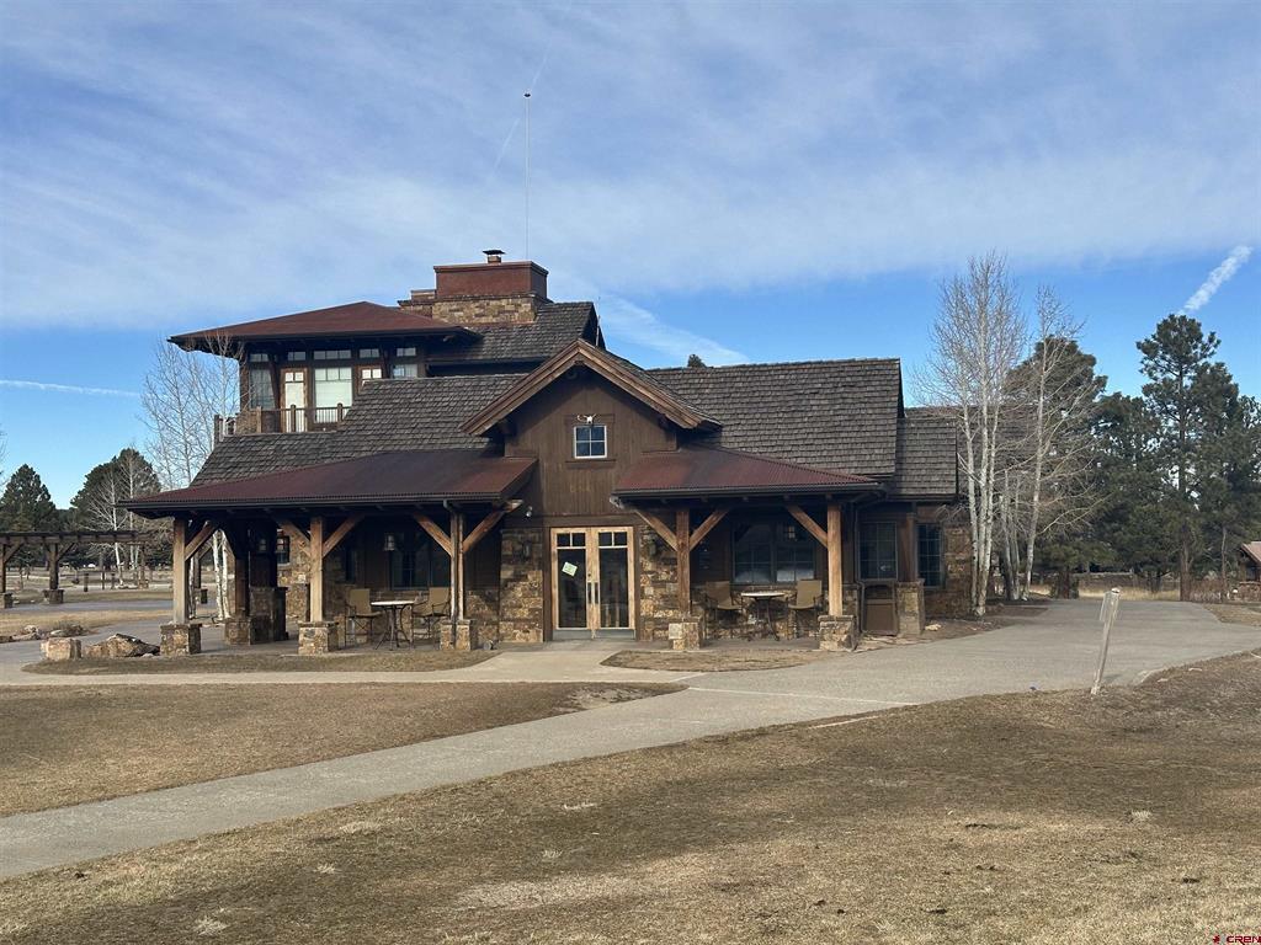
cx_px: 630
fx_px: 1749
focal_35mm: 48
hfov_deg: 39.7
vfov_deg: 30.3
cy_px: 472
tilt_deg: +2.3
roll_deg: +0.8
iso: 64
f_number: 1.78
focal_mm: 6.86
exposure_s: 1/3367
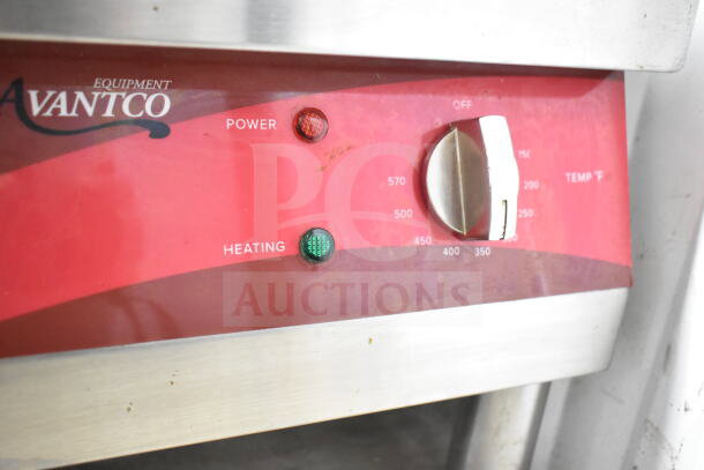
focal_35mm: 36
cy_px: 235
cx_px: 352
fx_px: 704
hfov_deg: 53.1
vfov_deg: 36.9
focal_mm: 24
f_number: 3.8
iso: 6400
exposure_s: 1/40
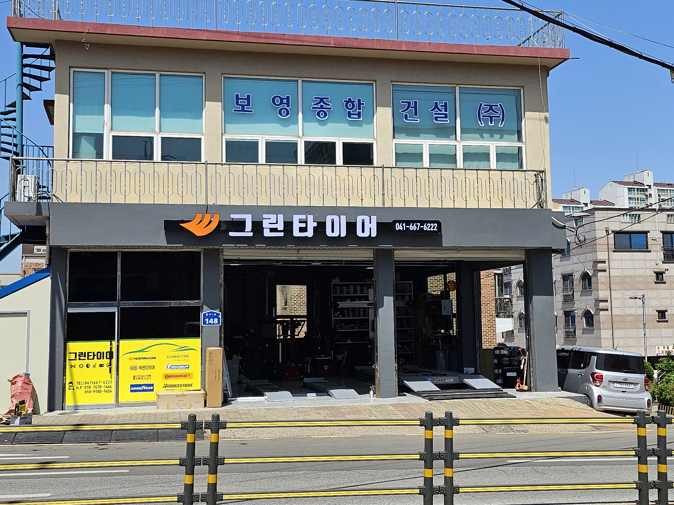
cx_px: 358
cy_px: 213
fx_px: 876
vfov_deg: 32.1
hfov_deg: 42.1
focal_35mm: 45
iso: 50
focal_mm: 5
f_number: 1.8
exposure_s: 1/3903
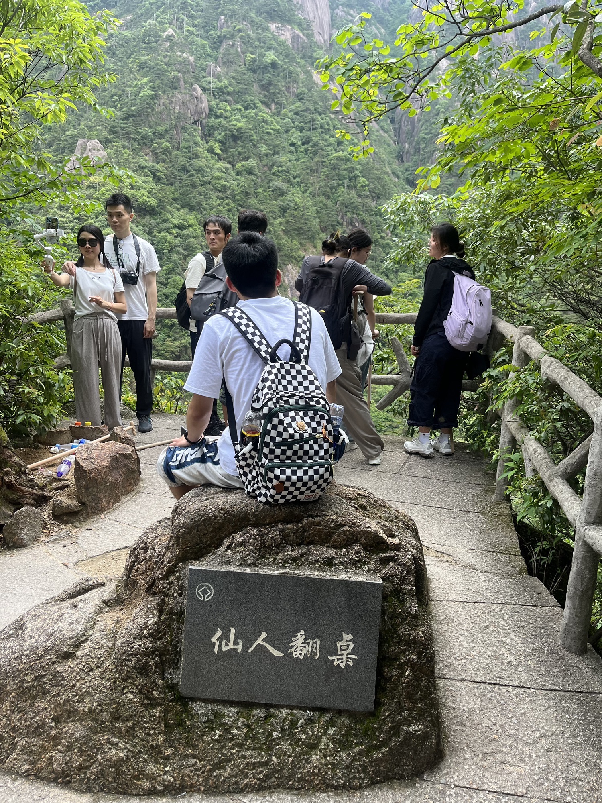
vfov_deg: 67.3
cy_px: 402
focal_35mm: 26
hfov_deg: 53.1
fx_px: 603
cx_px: 301
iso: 50
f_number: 1.6
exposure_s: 1/355
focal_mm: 5.1
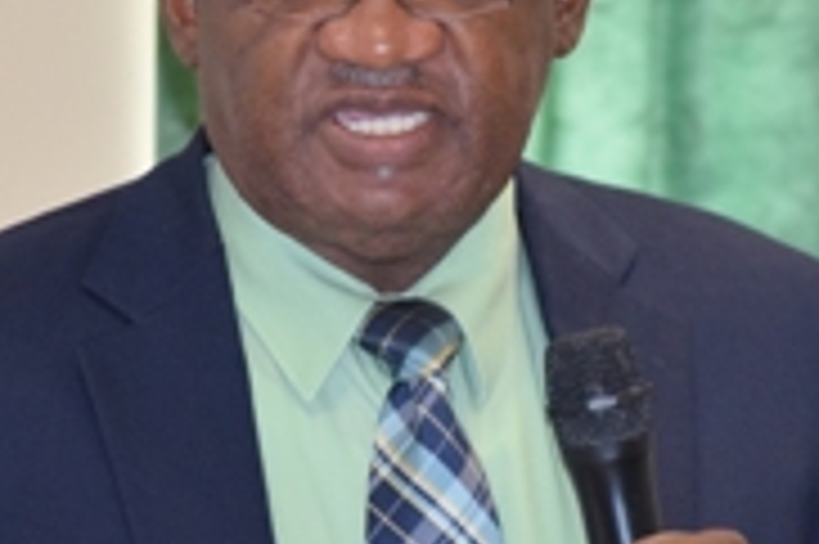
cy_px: 245
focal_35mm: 666
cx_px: 459
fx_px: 15138
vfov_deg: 2.1
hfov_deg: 3.1
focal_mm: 180
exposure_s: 1/160
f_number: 5.6
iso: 1600
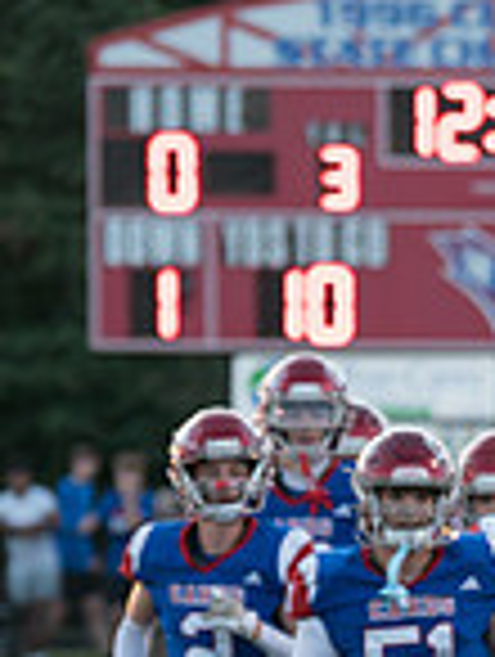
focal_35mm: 476
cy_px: 826
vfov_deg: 4.1
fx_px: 9049
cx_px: 837
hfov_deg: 3.1
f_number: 2.8
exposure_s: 1/1000
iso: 800
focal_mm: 125
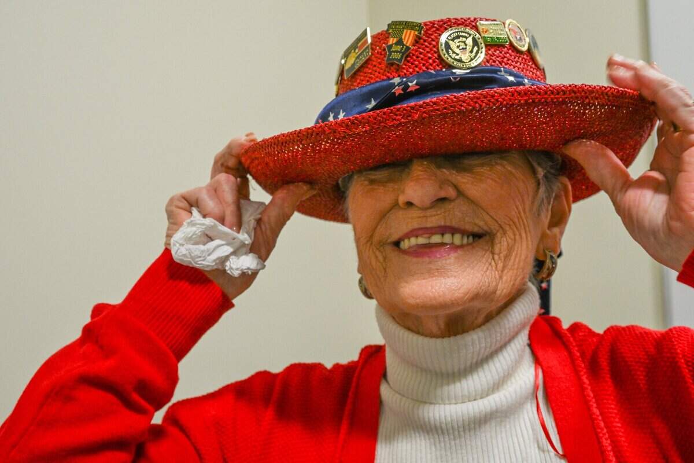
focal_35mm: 42
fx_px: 810
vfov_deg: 31.9
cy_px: 232
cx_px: 347
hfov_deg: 46.4
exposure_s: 1/60
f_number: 9
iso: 1600
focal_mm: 42
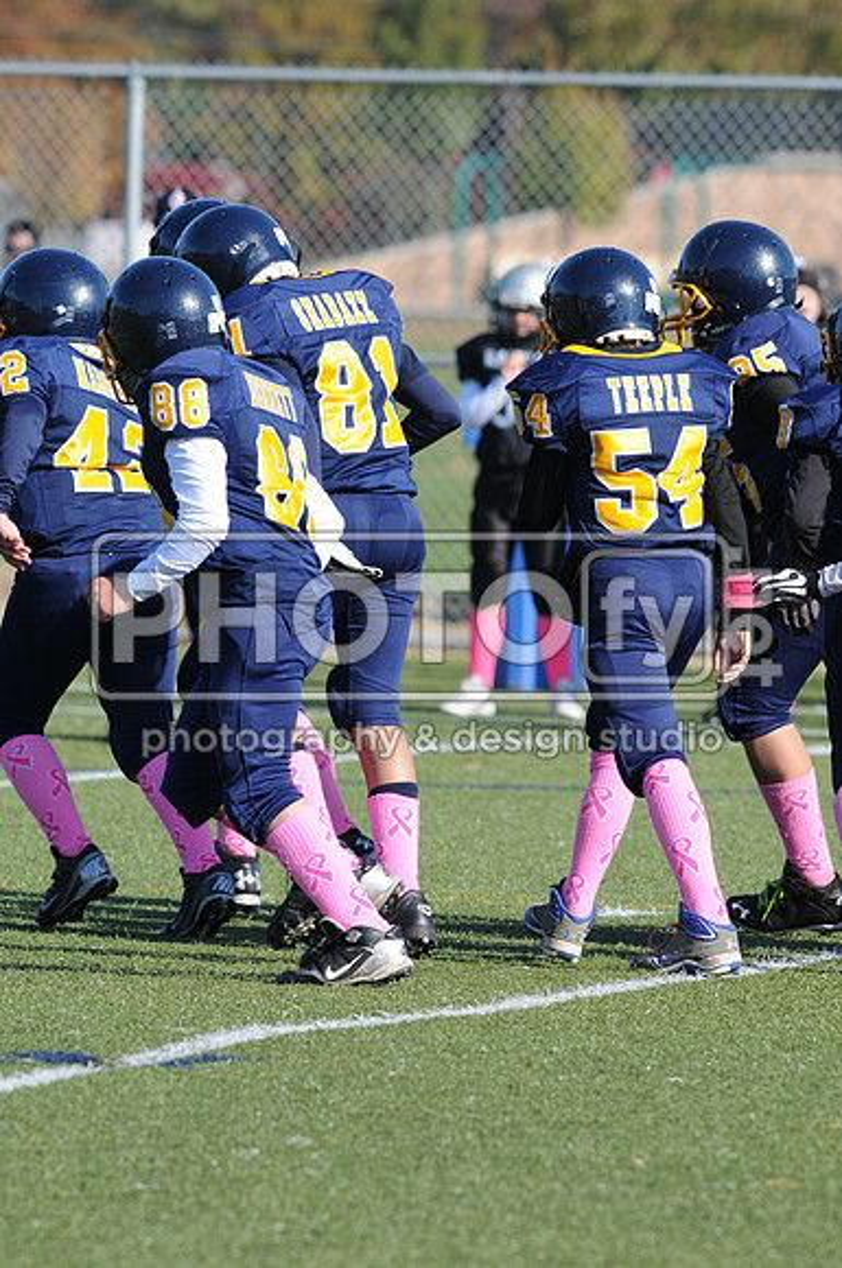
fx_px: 15834
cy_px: 634
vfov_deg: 4.6
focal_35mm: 450
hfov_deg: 3.0
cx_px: 421
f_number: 7.1
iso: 200
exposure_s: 1/500
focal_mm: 300
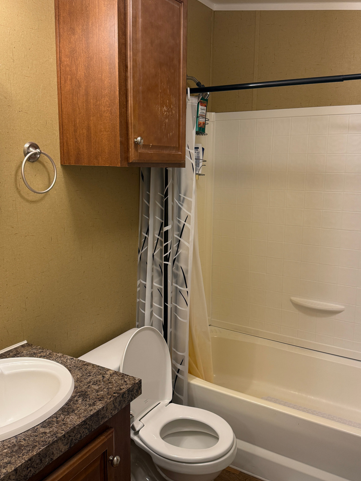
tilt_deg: -8.1
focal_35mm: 30
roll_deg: -0.7
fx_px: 417
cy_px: 232
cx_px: 183
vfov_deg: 59.9
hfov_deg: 46.8
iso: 200
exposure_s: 1/120
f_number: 1.78
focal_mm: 6.76
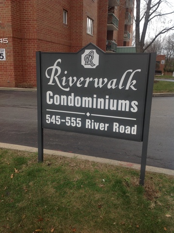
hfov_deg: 40.6
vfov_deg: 52.7
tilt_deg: -13.3
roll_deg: -1.2
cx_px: 87
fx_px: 235
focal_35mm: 35
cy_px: 116
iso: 50
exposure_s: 1/142
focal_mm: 4.28
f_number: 2.4
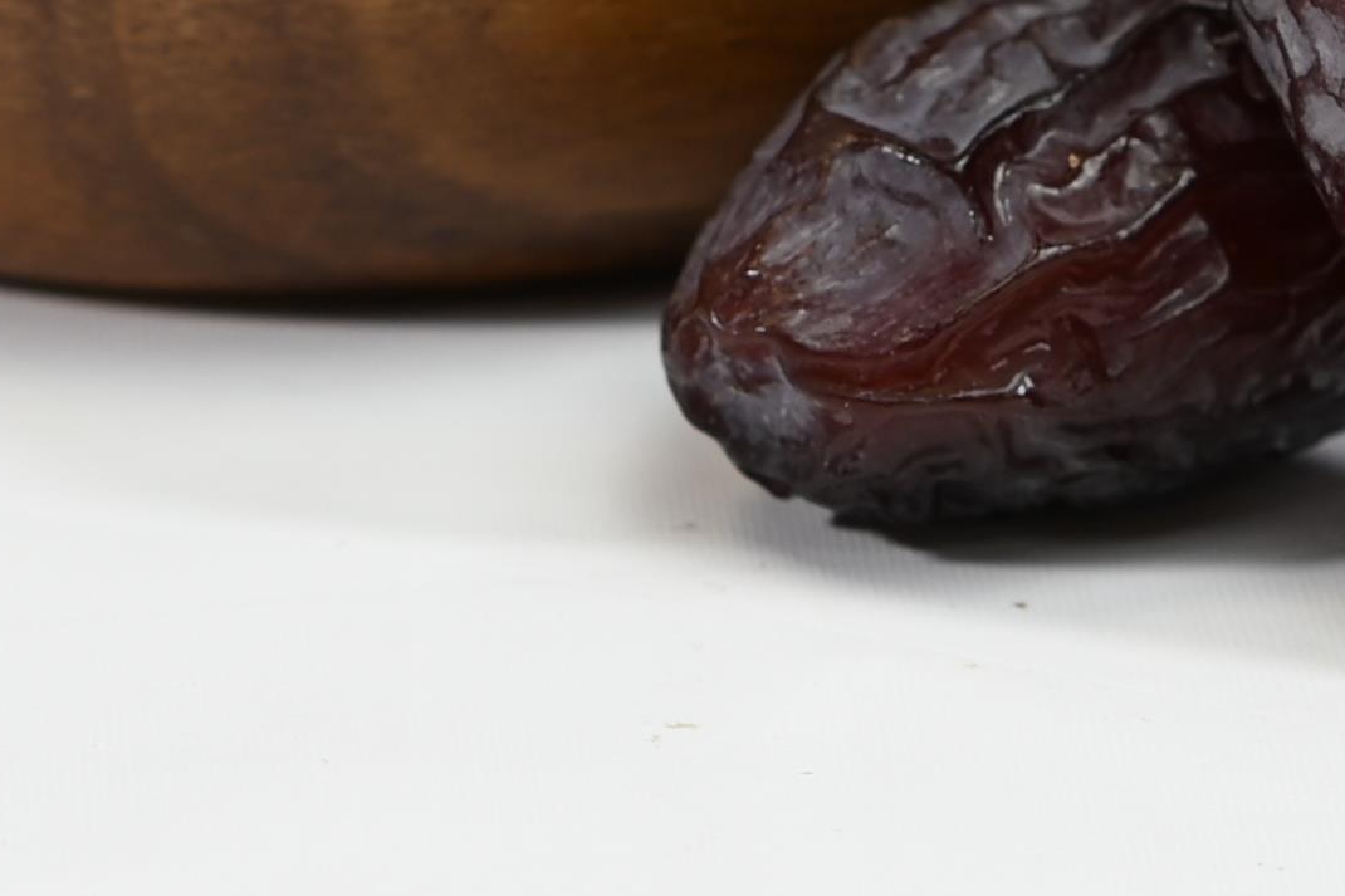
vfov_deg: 4.9
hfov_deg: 7.5
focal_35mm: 276
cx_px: 512
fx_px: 10309
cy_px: -403
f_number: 4
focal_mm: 50
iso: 100
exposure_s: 1/40
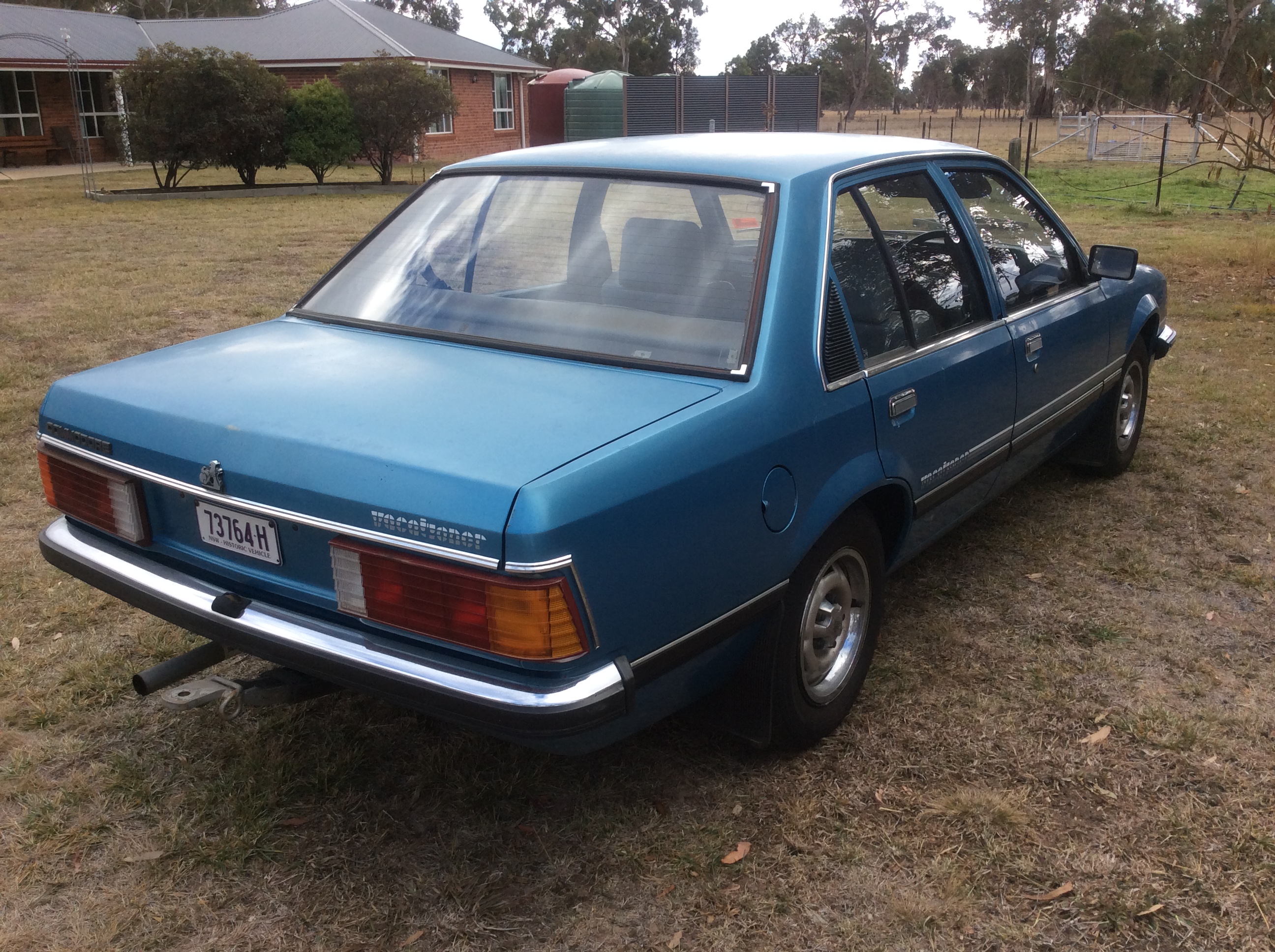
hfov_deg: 56.9
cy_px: 476
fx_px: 1177
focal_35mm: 32
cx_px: 638
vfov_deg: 44.1
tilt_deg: -18.1
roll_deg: +1.7
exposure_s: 1/394
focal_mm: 3.3
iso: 32
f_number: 2.4
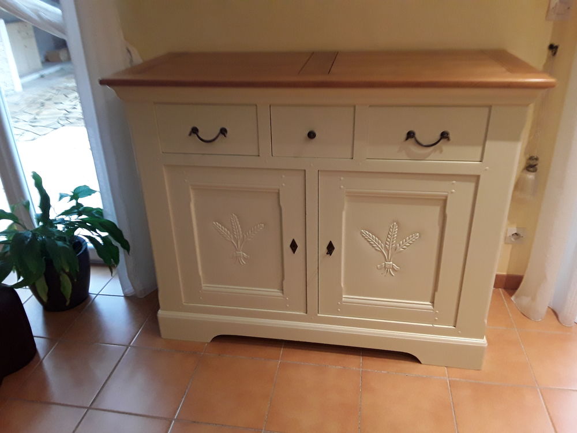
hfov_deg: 65.3
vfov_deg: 51.4
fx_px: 450
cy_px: 216
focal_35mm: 27
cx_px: 288
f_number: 1.9
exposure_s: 1/33
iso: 125
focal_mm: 2.91
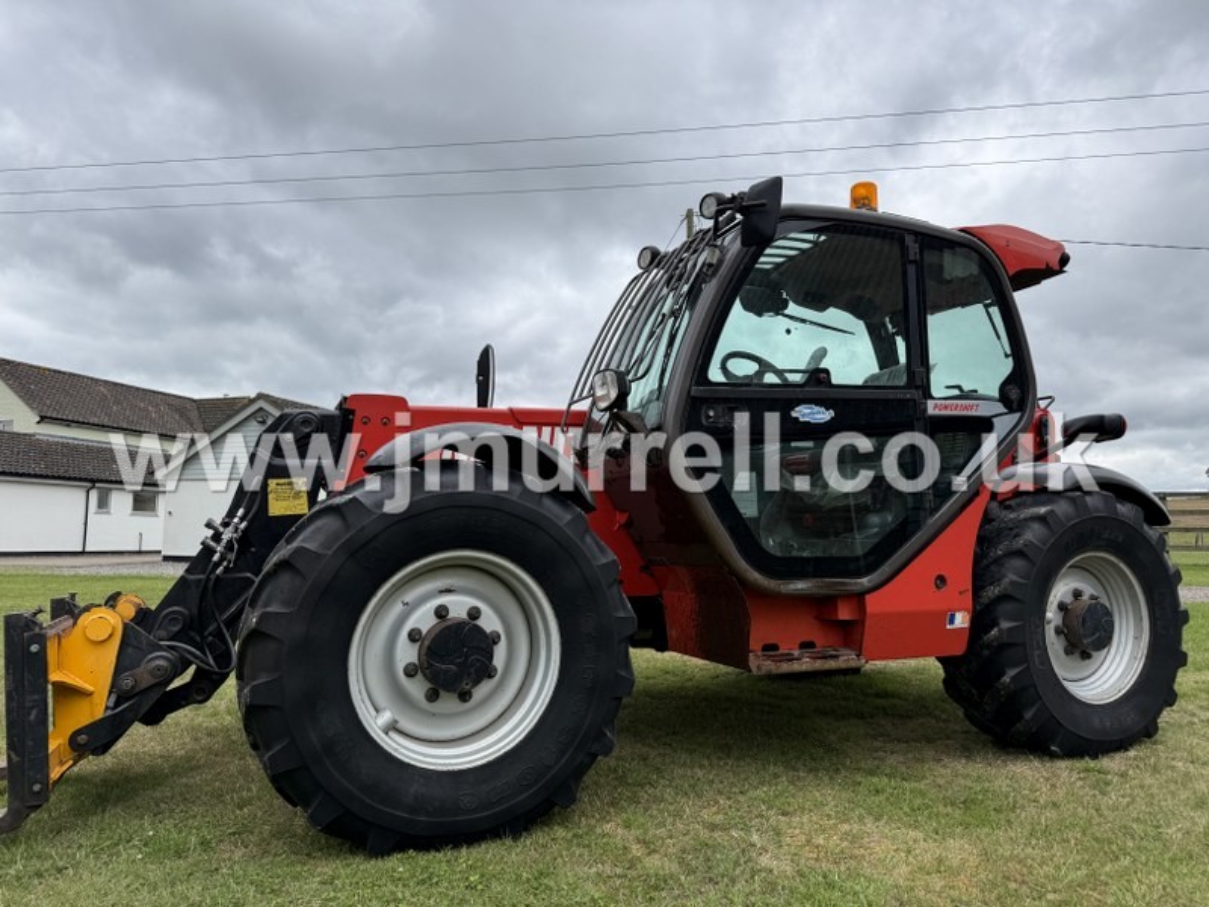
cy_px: 454
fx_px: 838
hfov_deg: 71.6
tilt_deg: +6.1
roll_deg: -0.8
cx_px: 604
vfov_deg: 56.8
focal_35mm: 24
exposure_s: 1/3021
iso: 80
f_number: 1.78
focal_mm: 6.76
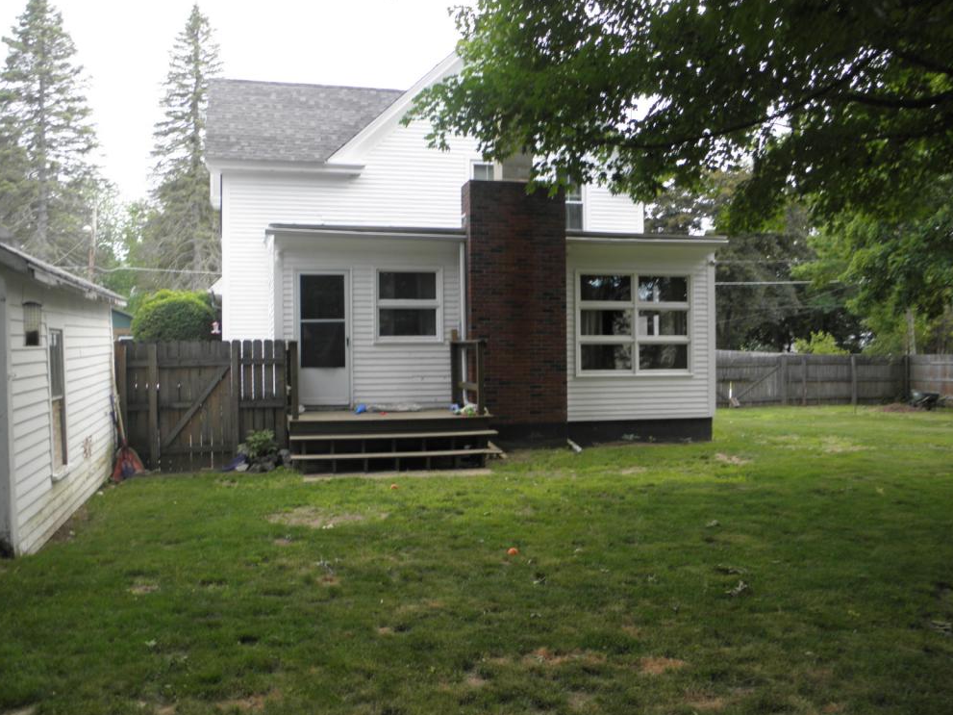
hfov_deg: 58.4
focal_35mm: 31
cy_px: 366
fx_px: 853
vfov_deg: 45.4
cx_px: 468
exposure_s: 1/40
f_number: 3.6
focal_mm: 5.5
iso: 100
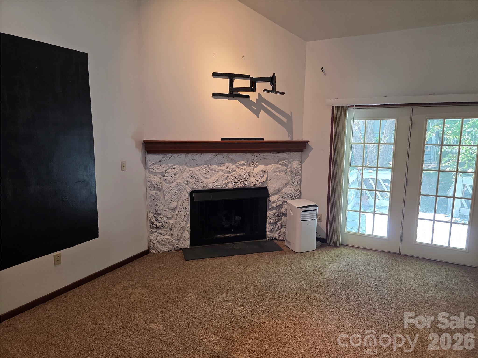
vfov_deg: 58.9
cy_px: 179
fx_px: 318
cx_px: 239
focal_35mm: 23
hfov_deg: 73.9
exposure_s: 1/120
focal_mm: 6.3
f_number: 1.7
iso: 250
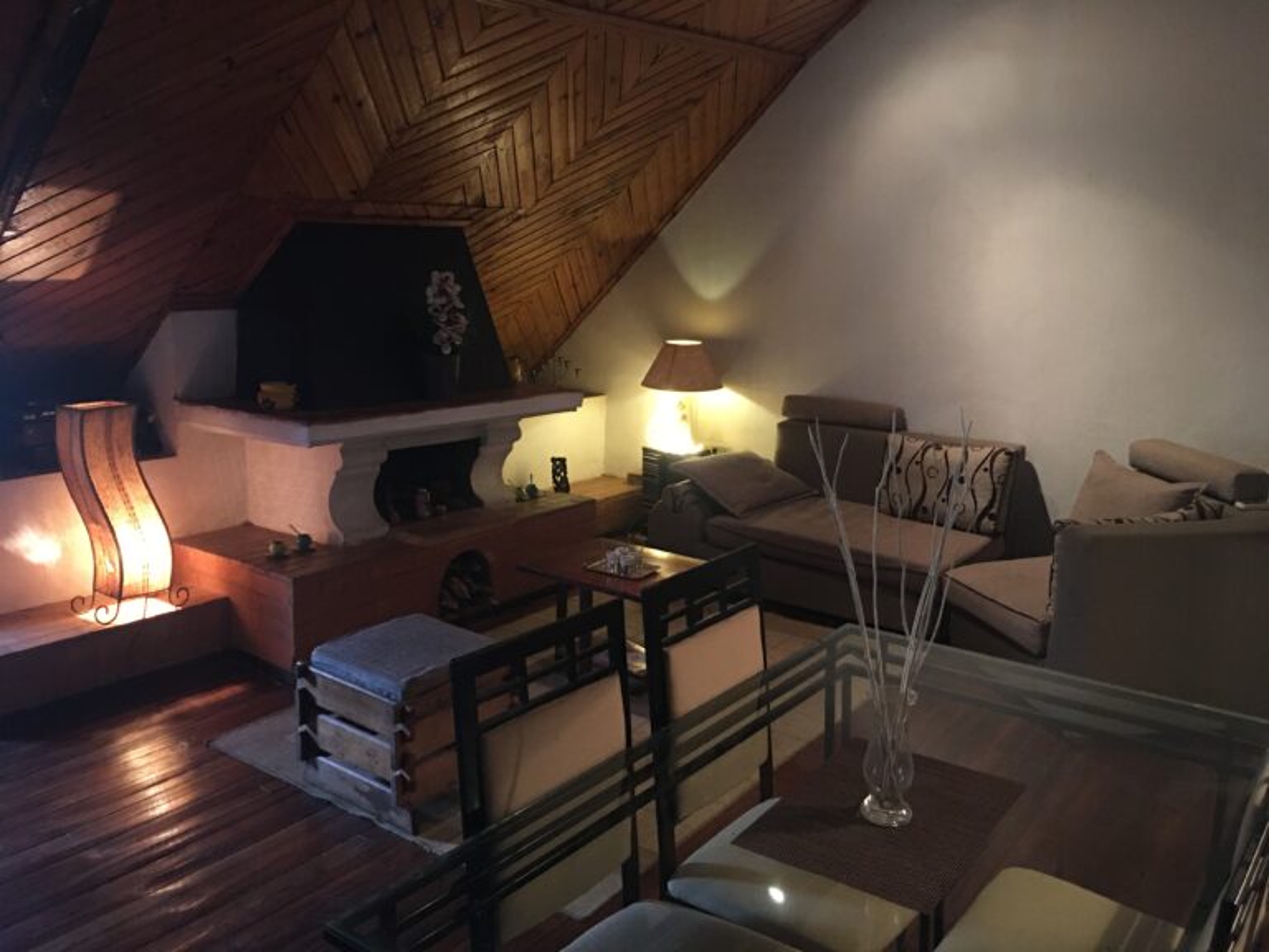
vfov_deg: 48.2
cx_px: 634
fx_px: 1063
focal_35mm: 29
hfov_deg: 61.7
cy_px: 476
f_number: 2.2
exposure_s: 1/8
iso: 160
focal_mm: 4.15
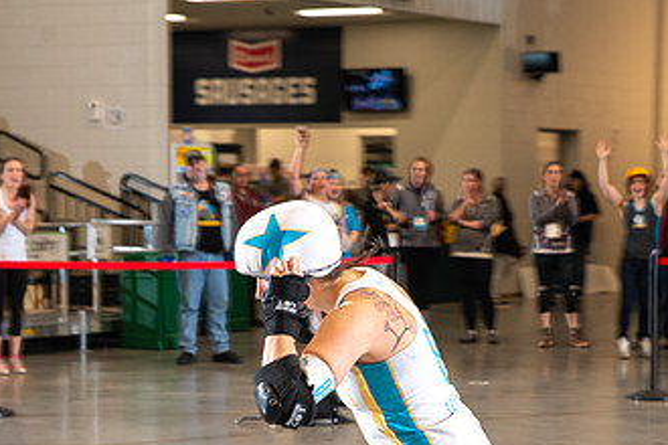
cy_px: 373
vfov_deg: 11.1
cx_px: 389
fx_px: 2282
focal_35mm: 123
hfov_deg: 16.6
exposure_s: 1/160
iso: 500
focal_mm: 70
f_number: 5.6
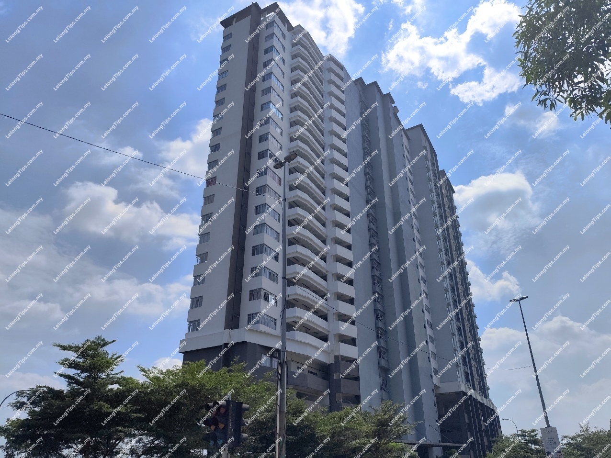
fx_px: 406
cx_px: 306
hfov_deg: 73.9
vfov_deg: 58.9
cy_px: 229
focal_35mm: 23
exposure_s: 1/3826
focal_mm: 6.14
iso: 50
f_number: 1.65
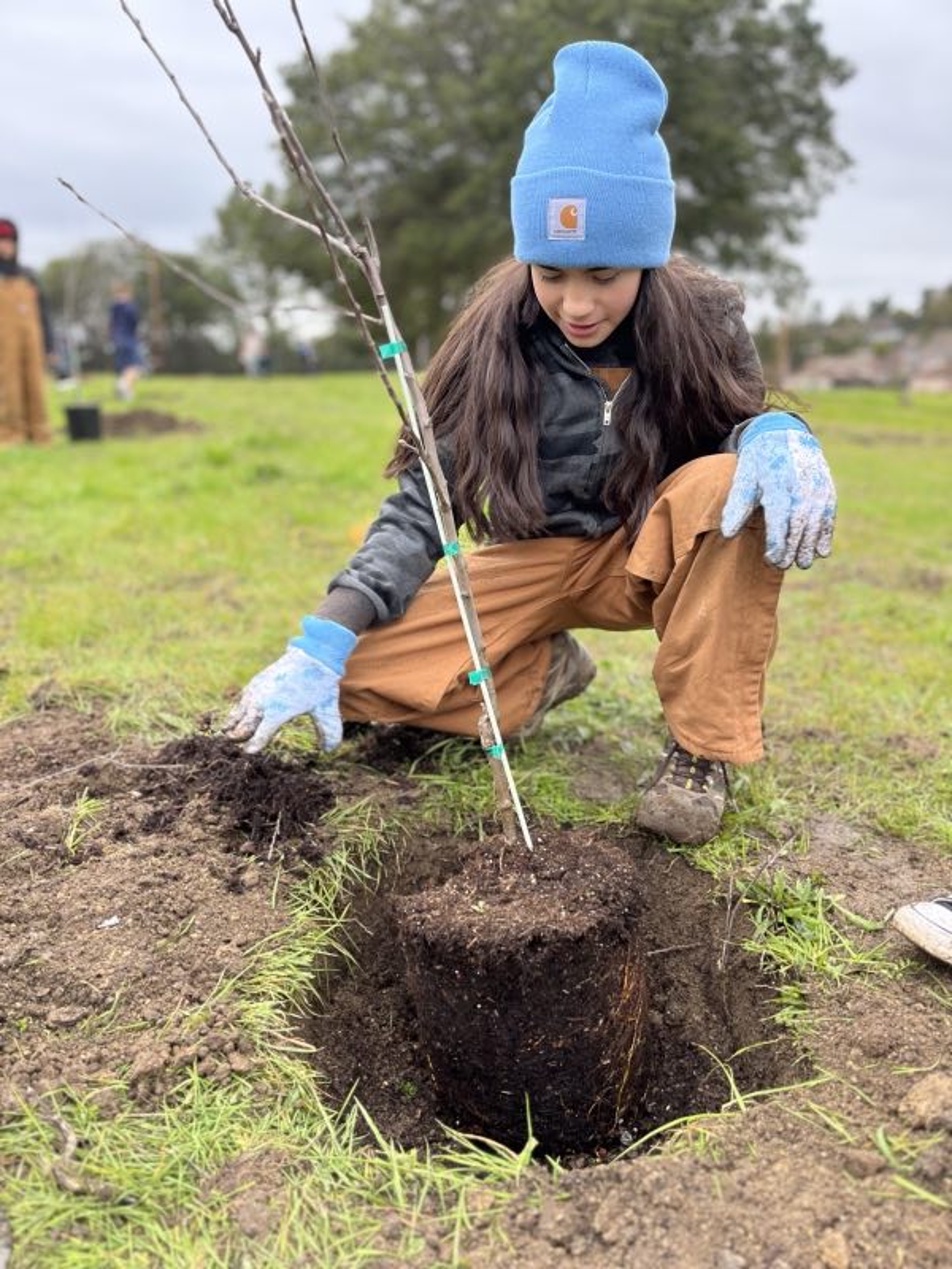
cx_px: 476
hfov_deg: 53.1
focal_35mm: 26
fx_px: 953
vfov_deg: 67.3
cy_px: 634
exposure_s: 1/190
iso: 40
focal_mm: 5.1
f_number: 1.6
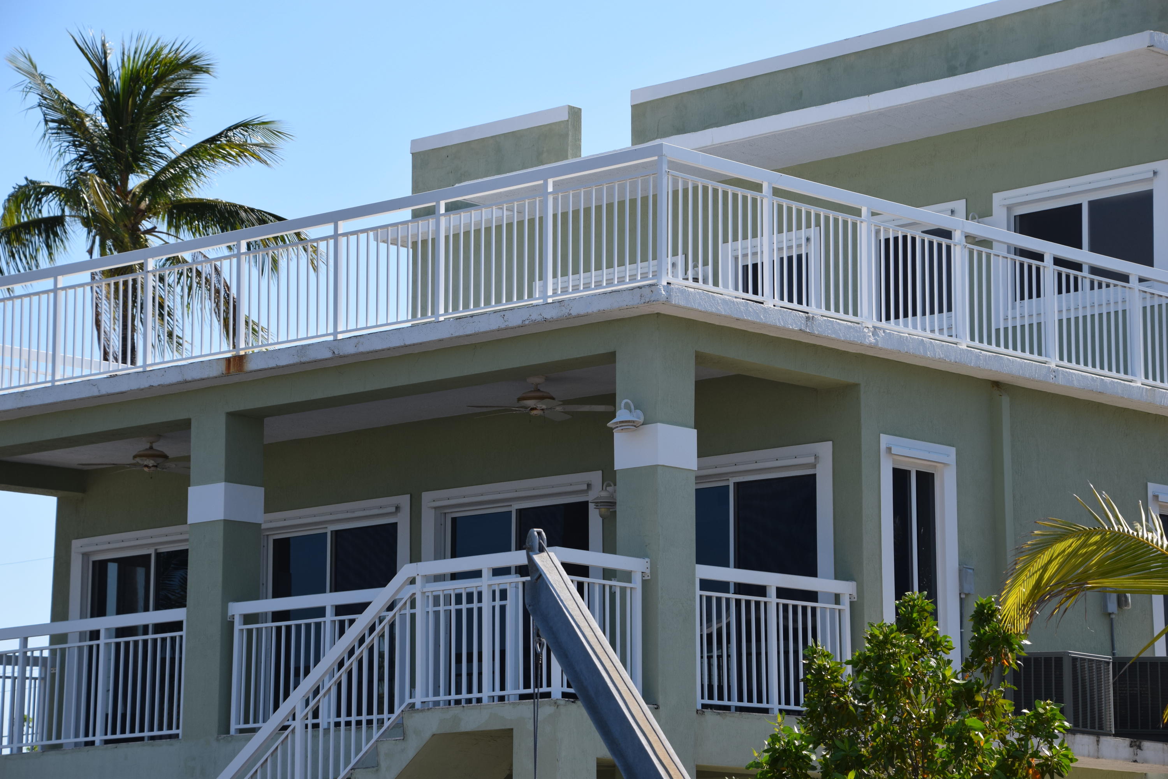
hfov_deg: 20.9
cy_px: 390
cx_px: 584
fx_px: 3163
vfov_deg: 14.0
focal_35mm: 98
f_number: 7.1
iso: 200
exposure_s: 1/800
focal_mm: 65
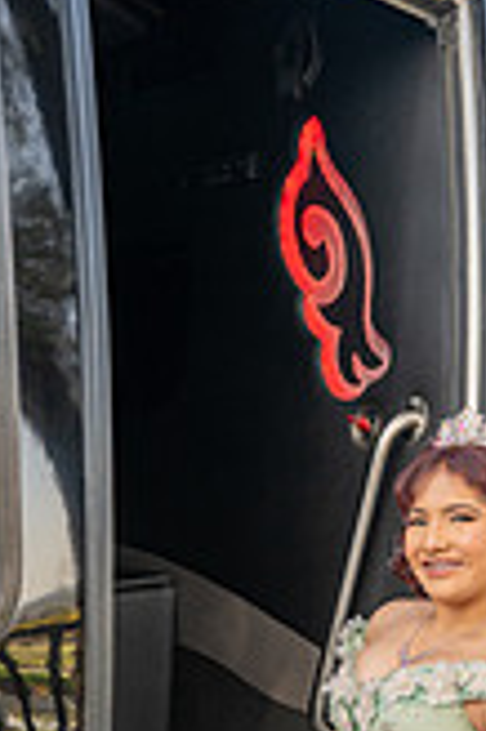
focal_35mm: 66
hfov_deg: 20.3
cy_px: 940
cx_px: 392
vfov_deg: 26.2
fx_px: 1339
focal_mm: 24
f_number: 3.5
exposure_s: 1/320
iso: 200
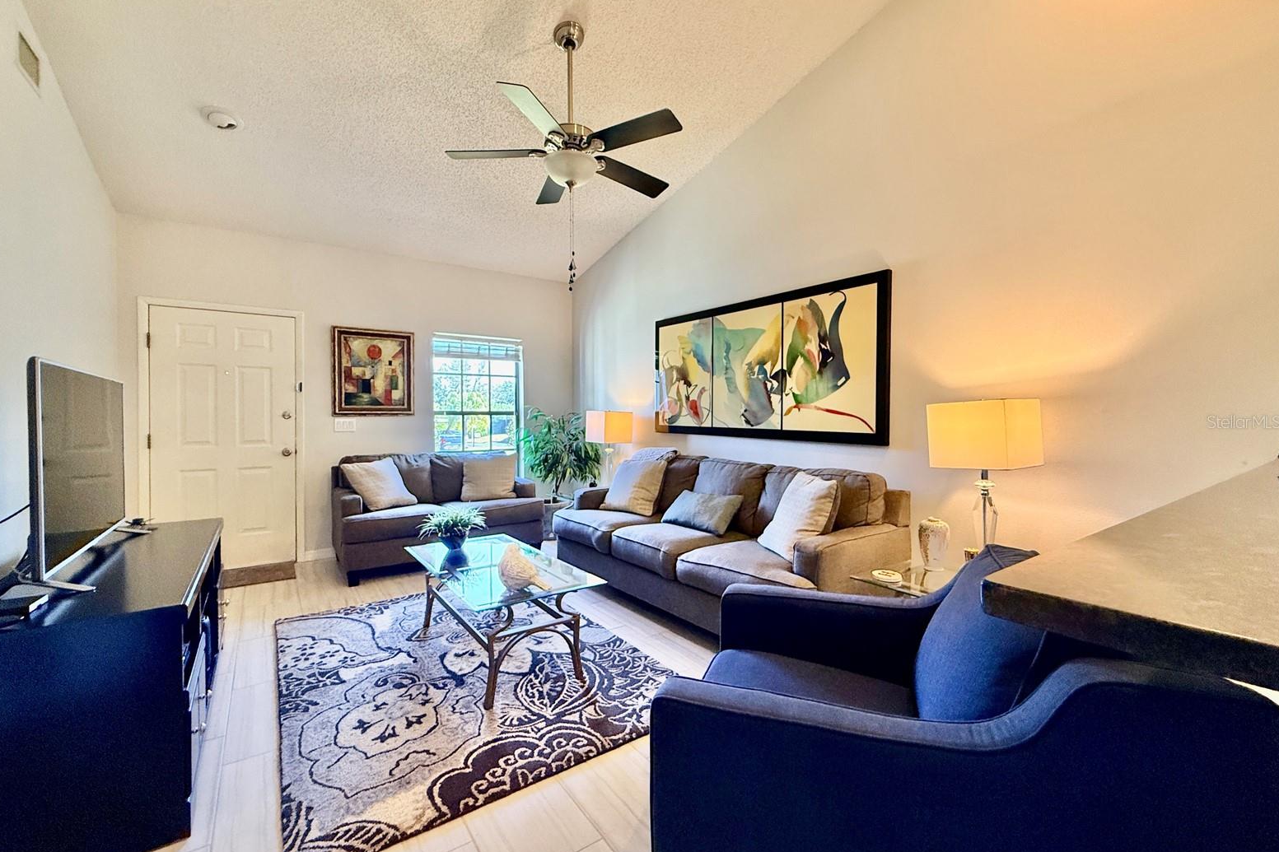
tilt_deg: -0.4
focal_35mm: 15
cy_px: 421
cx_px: 626
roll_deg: +0.8
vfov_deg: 77.3
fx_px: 533
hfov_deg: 100.4
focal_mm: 2.22
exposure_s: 1/120
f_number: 2.2
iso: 400
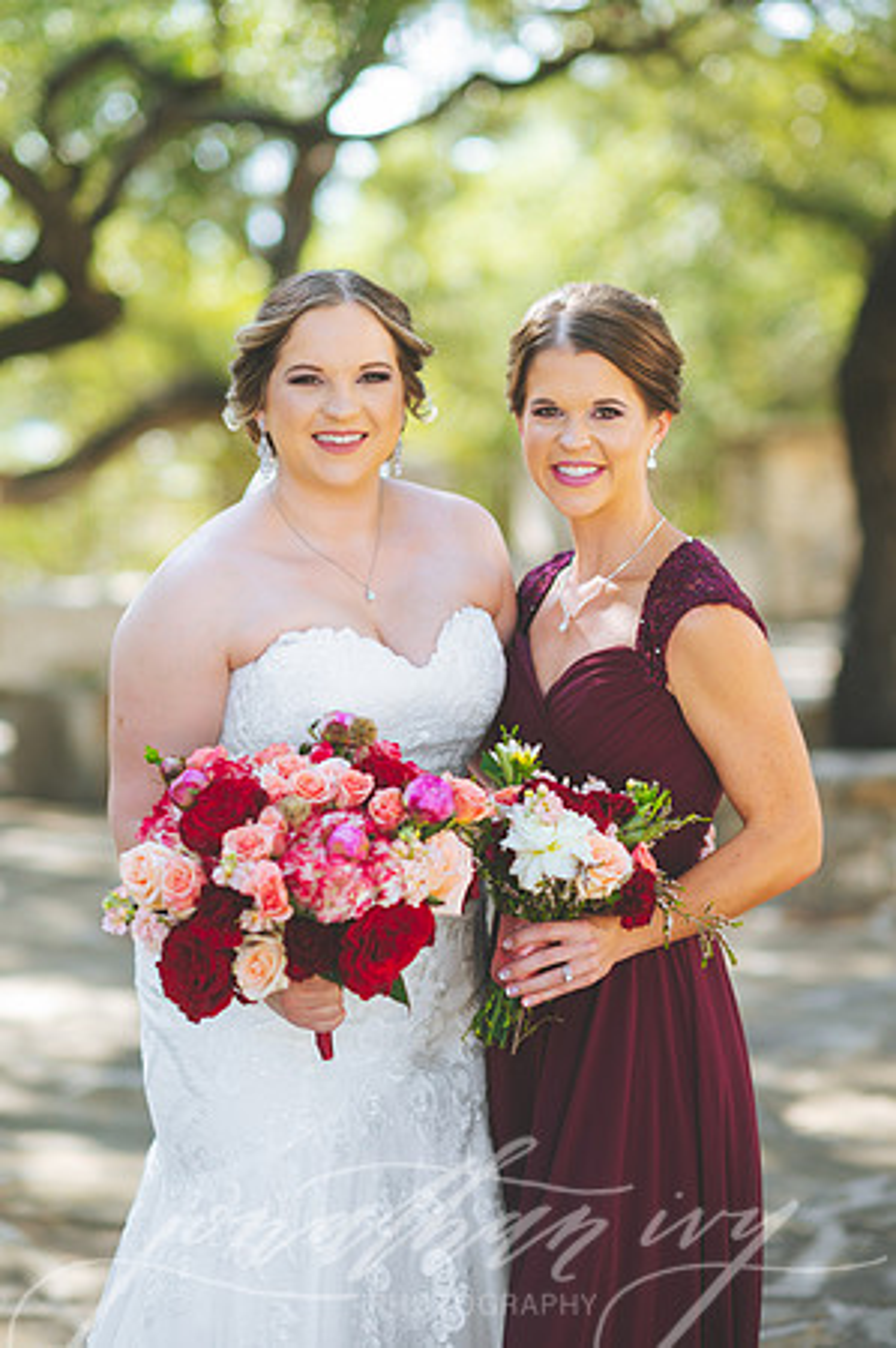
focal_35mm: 85
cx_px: 448
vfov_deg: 23.9
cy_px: 674
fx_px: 3180
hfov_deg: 16.0
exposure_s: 1/500
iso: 160
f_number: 2
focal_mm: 85
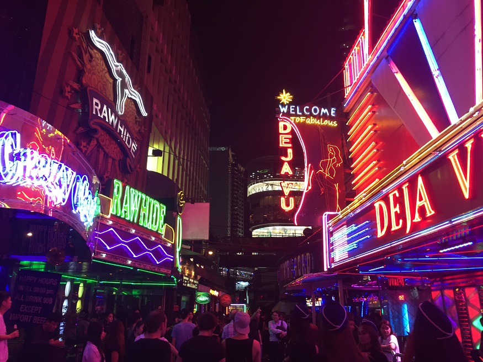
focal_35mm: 29
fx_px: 405
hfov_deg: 61.7
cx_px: 242
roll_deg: -1.1
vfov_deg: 48.2
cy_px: 181
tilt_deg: +17.6
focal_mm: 4.15
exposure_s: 1/33
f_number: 2.2
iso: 100
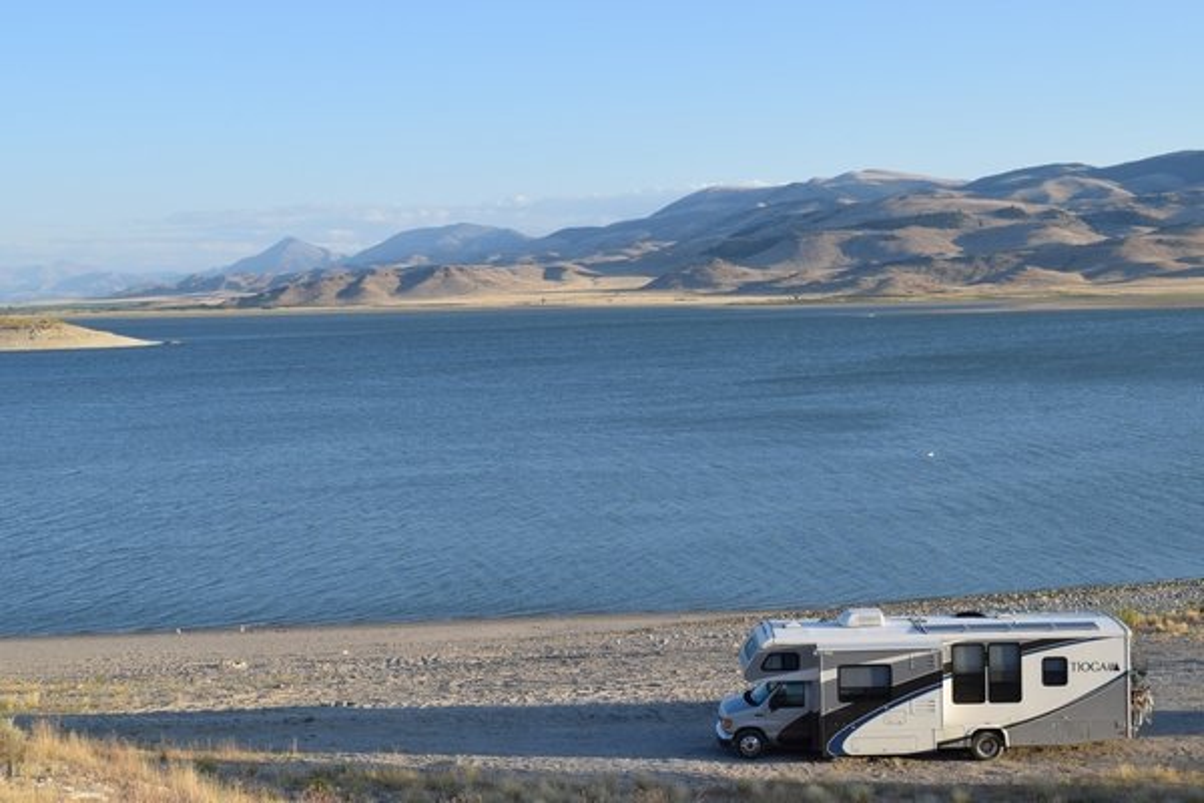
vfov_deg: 23.8
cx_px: 602
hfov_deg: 35.1
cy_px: 402
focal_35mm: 57
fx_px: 1906
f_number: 14
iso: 200
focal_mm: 38
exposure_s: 1/80
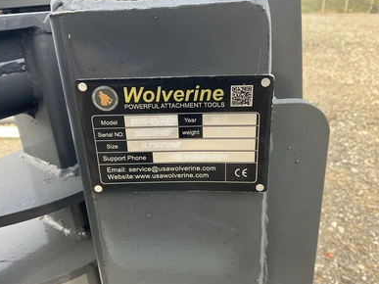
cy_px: 140
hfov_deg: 60.0
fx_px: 328
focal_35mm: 30
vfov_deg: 46.8
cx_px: 184
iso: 64
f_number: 1.8
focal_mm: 3
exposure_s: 1/91
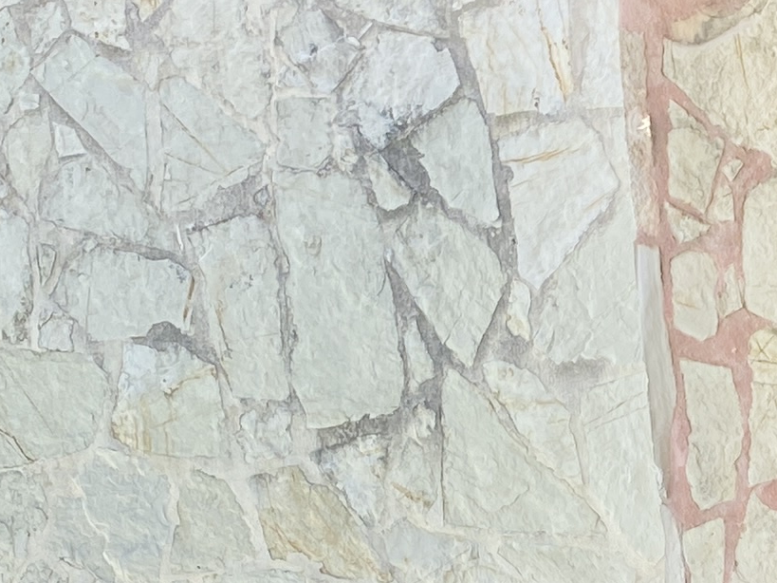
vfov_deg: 11.5
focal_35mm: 128
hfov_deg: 14.7
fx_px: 2873
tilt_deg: -8.5
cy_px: 558
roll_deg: +3.2
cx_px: 1037
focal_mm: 4.25
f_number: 1.8
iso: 32
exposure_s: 1/415
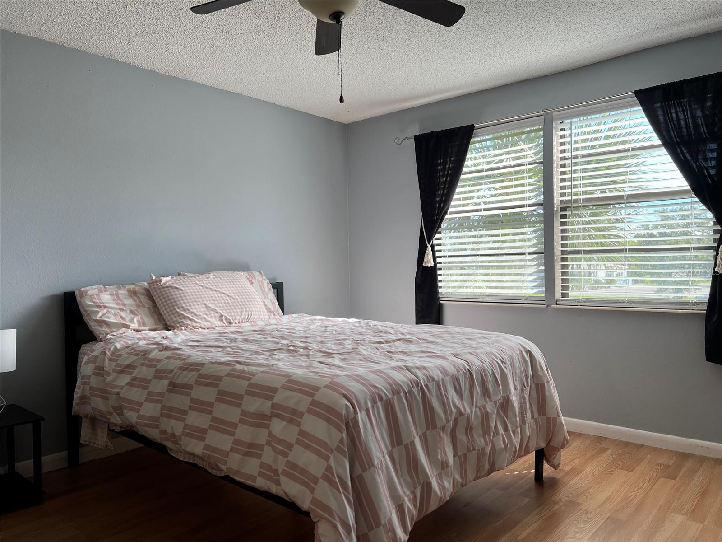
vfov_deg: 53.1
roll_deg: +0.6
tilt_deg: -1.3
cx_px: 361
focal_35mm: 26
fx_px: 542
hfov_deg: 67.3
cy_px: 271
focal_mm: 5.7
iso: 50
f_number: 1.5
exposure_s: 1/370
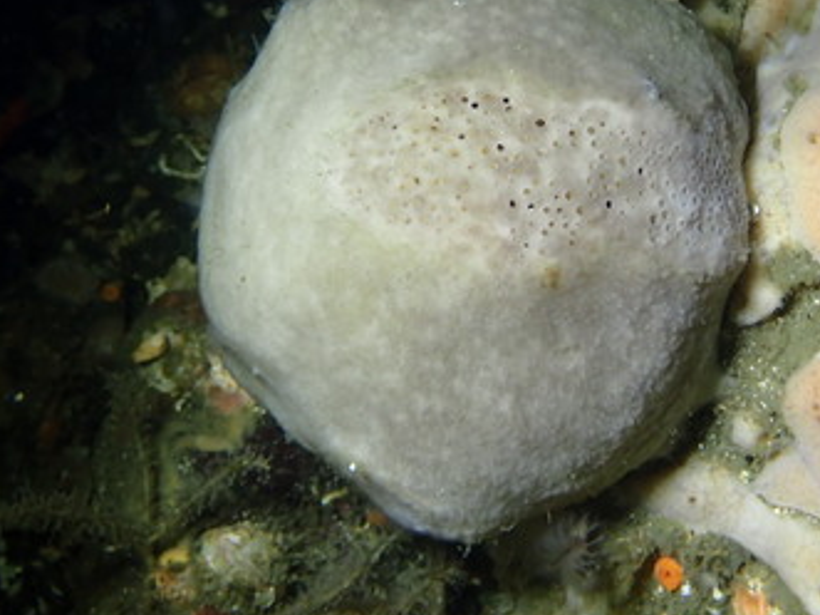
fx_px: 1468
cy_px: 197
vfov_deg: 23.5
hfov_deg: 31.1
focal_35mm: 62
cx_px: 493
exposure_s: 1/125
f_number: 2.8
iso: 200
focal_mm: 7.31
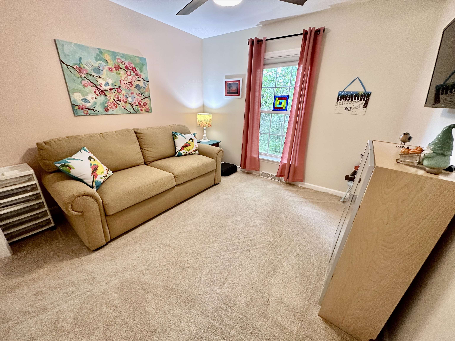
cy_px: 170
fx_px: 184
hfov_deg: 102.1
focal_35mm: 14
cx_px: 228
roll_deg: -1.8
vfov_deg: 85.7
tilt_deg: -20.9
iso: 320
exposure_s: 1/60
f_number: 2.2
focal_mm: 2.22
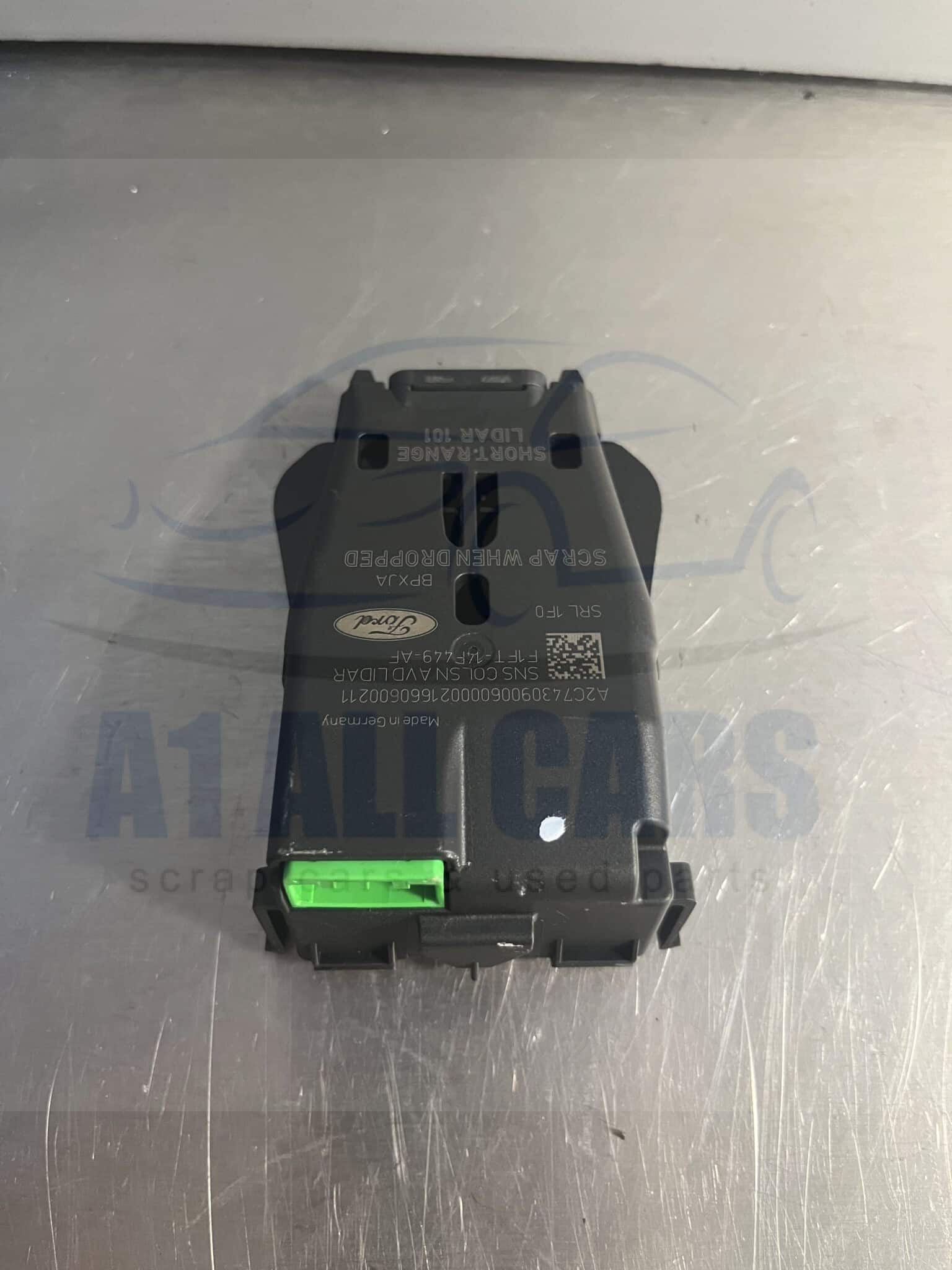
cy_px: 635
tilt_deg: -72.2
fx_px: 953
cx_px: 476
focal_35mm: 26
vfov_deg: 67.3
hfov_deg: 53.1
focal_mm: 5.1
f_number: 1.6
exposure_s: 1/33
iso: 400
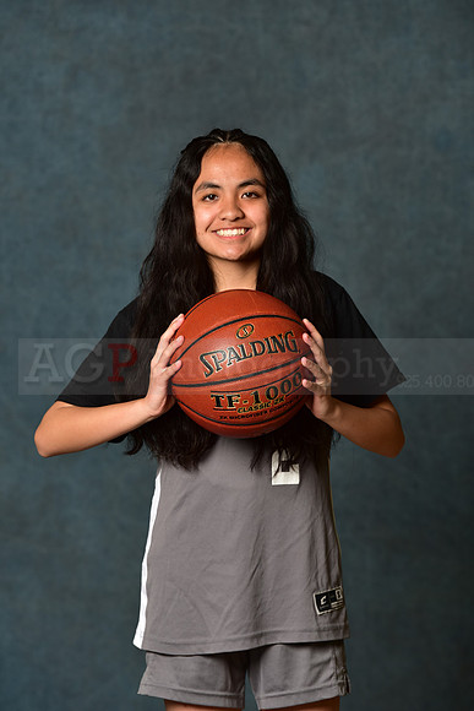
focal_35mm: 160
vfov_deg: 12.8
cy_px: 356
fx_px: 3158
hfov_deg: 8.6
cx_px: 237
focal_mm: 160
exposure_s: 1/160
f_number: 4.5
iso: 200
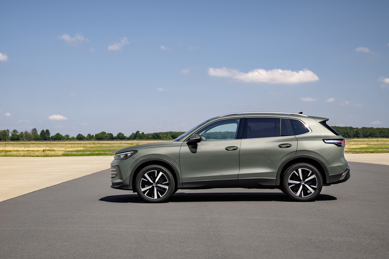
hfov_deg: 31.0
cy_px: 130
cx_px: 194
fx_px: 702
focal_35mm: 65
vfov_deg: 20.9
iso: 400
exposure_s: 1/250
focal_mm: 65
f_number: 11
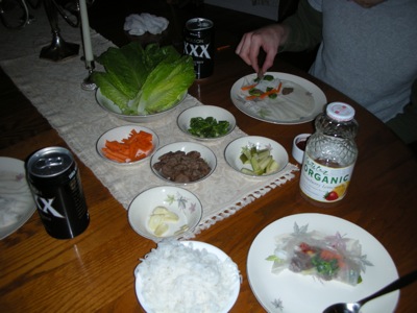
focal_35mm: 35
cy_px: 156
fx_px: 422
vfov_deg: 40.7
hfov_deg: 52.6
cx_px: 208
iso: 50
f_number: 2.8
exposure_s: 1/60
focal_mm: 5.8
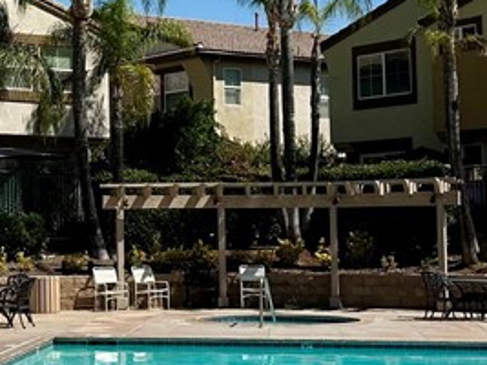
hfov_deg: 20.8
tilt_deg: +3.5
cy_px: 133
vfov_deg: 16.0
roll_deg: -0.1
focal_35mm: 92
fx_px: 1294
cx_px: 27
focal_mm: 6.86
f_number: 1.78
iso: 80
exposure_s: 1/9709
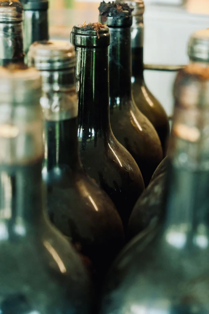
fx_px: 722
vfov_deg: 24.5
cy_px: 157
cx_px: 104
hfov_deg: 16.5
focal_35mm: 83
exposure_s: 1/60
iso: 3200
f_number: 4
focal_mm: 55
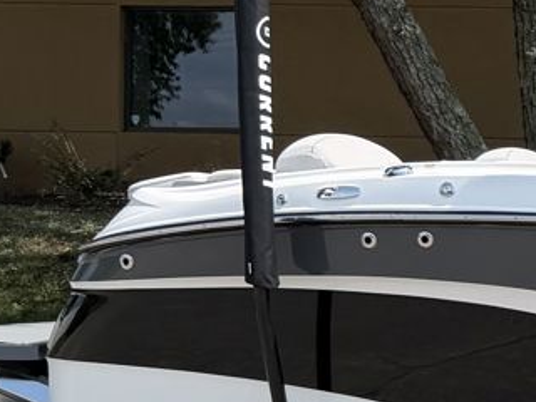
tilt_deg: -1.6
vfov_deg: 12.3
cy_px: 281
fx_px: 1858
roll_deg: -1.1
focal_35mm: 120
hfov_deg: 13.6
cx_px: 1129
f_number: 1.78
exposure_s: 1/3145
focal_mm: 6.76
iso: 80
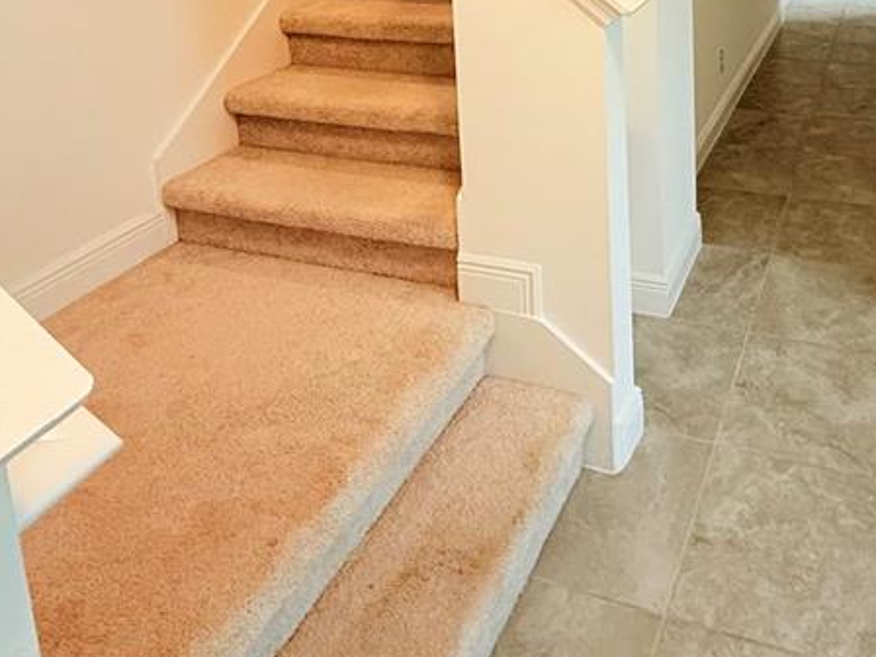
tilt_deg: -8.4
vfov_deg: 37.6
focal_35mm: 32
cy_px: -49
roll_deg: +1.9
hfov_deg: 54.3
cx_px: 651
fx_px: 810
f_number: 2.2
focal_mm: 2.22
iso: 250
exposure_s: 1/60
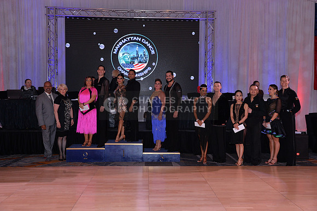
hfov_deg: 50.8
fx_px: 334
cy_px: 106
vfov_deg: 35.0
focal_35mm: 38
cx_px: 158
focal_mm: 38
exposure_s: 1/250
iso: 2000
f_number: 5.6
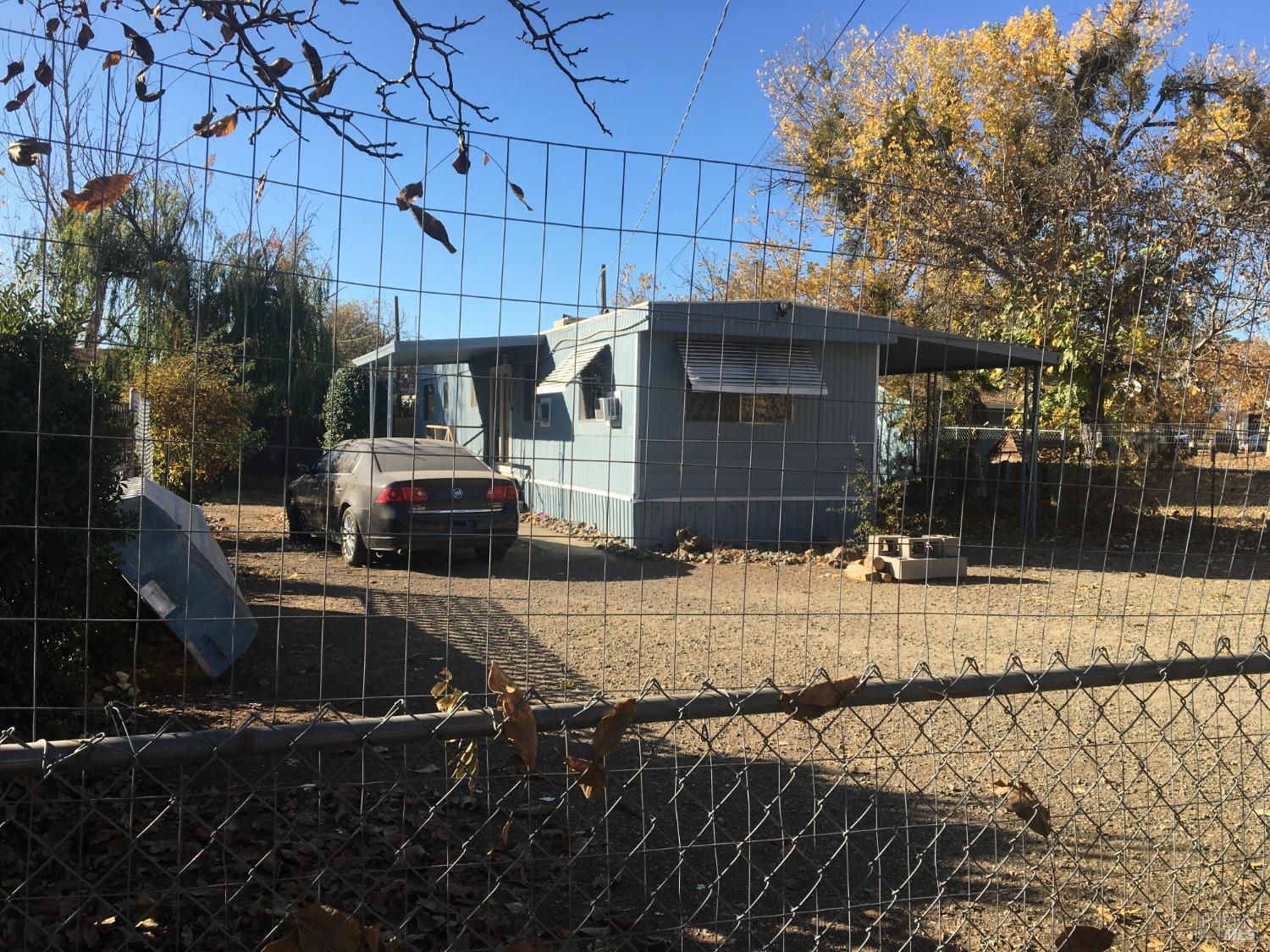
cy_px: 476
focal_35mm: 29
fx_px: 1064
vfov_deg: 48.2
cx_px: 635
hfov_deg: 61.7
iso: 25
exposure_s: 1/1148
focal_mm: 4.15
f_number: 2.2
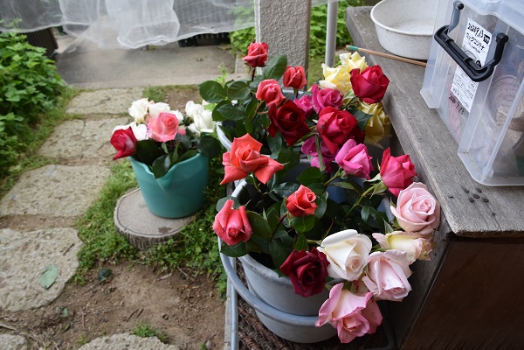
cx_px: 262
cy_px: 175
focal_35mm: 26
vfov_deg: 50.4
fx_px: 371
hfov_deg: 70.4
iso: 400
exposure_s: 1/100
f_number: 5
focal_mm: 17
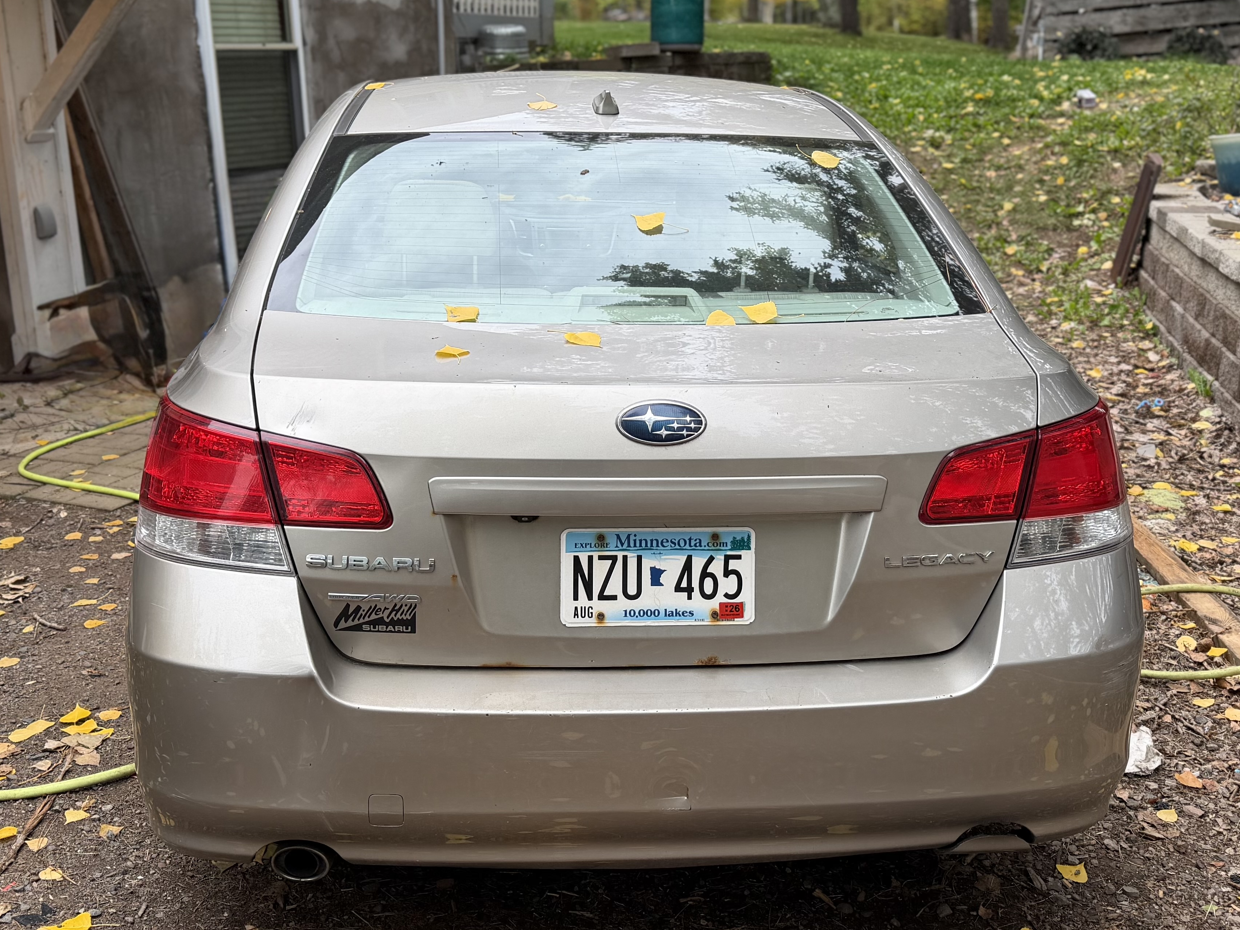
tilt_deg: -13.8
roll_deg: +1.1
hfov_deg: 65.3
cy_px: 469
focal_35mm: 27
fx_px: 967
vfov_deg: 51.4
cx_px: 609
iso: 80
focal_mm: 6.76
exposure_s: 1/291
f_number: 1.78
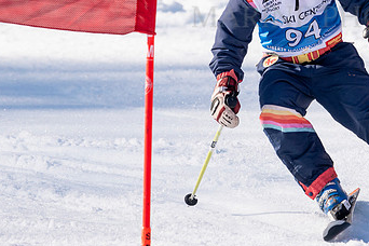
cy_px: 40
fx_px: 11961
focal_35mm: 1167
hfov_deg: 1.8
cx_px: 273
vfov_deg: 1.2
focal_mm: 560
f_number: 8
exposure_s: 1/2000
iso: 640
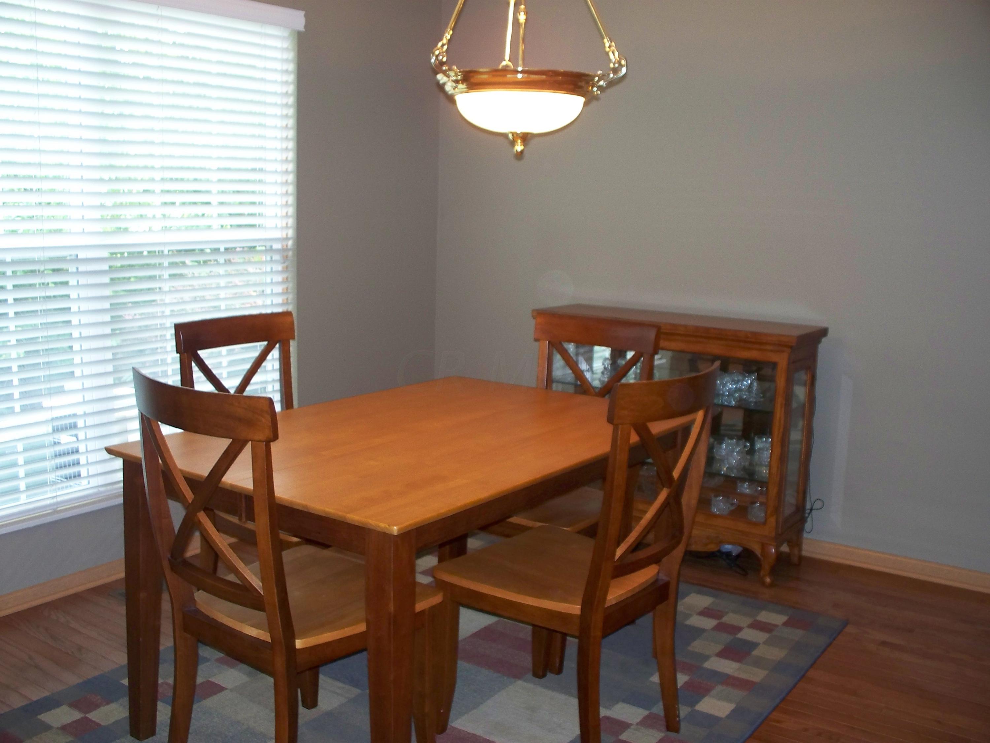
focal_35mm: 36
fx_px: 1030
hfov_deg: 51.4
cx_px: 495
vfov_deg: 39.7
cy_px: 372
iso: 200
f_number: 2.8
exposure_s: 1/30
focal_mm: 7.54
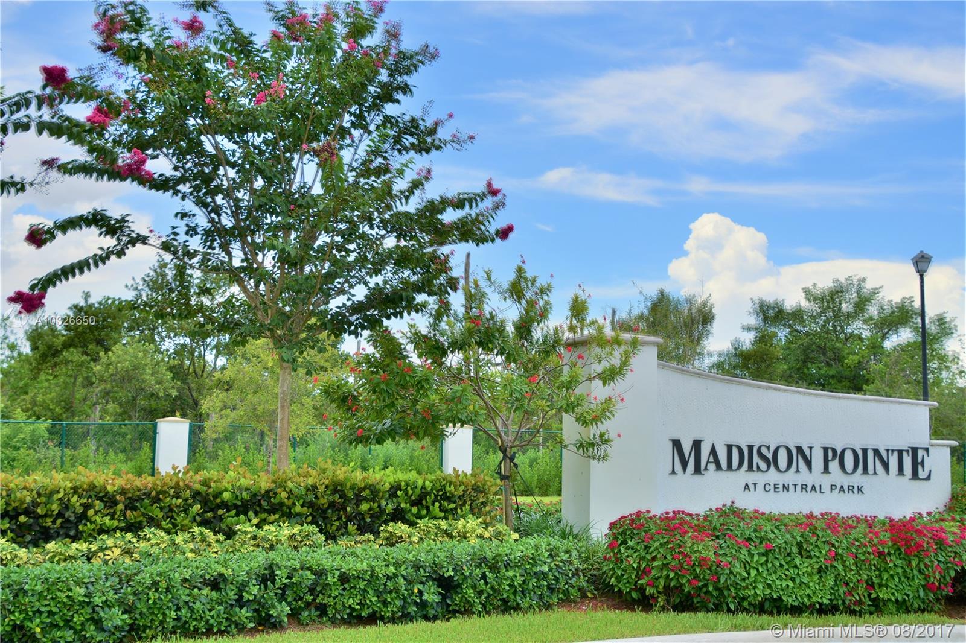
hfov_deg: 43.6
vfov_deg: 29.9
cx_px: 483
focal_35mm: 45
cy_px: 322
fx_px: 1207
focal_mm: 30
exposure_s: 1/250
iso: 125
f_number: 8
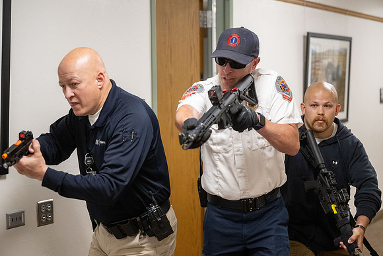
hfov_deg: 28.8
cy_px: 128
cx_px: 192
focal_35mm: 70
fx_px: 745
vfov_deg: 19.5
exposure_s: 1/640
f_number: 2.8
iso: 2500
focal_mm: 70
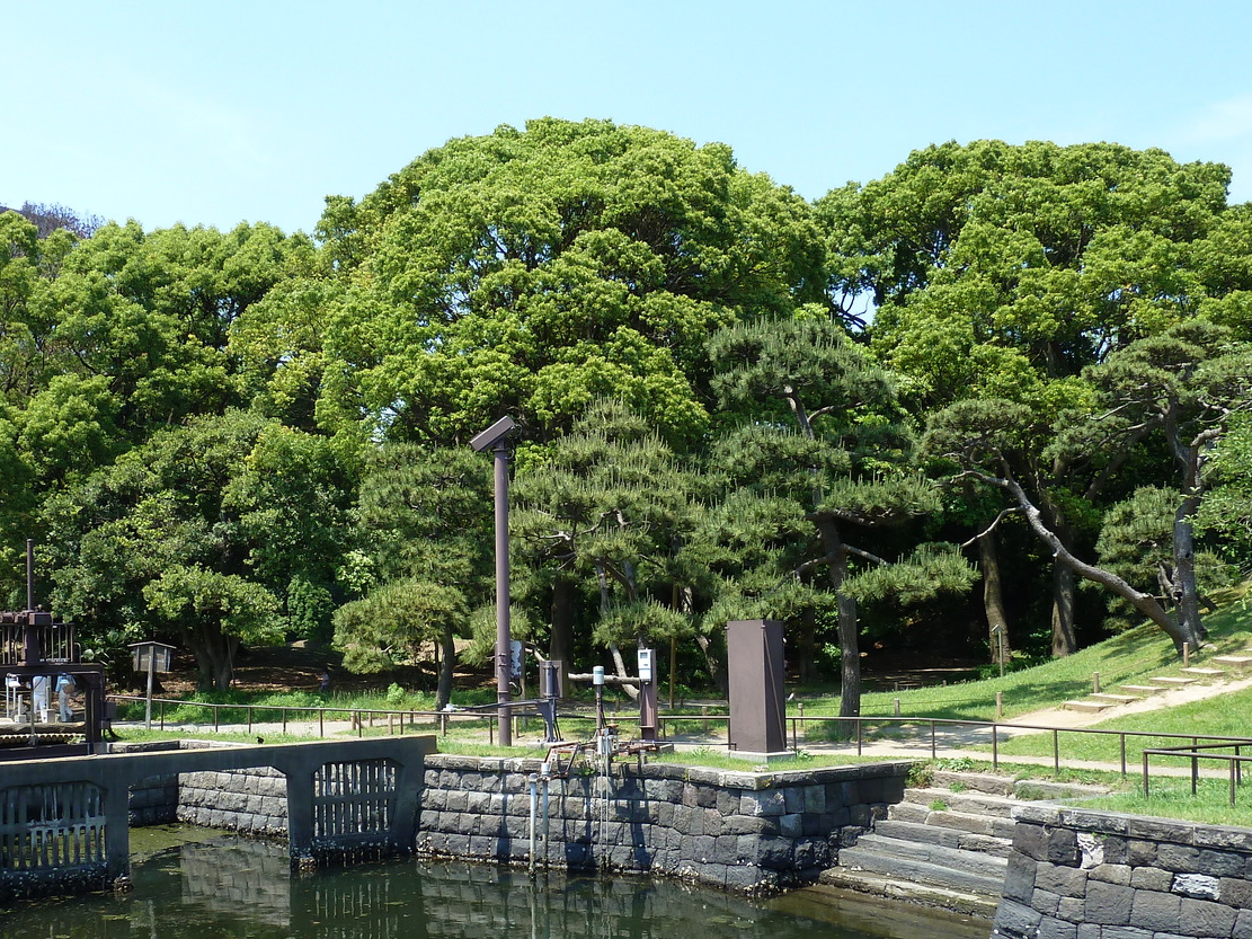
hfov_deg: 51.1
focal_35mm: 36
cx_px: 516
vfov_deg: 39.2
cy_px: 617
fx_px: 1302
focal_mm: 4.1
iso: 80
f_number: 4
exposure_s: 1/250
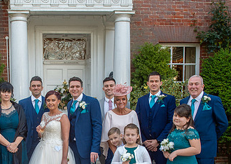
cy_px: 146
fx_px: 373
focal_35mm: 57
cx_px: 59
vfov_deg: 24.1
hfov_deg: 33.7
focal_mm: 26
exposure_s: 1/200
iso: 640
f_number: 4.5
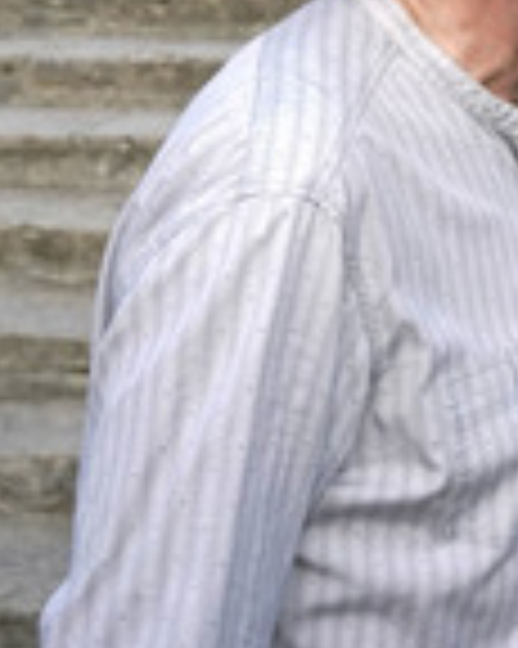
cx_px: 534
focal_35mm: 85
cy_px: 144
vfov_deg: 22.2
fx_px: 1631
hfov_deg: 17.6
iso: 1250
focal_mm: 29
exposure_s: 1/1600
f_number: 5.6
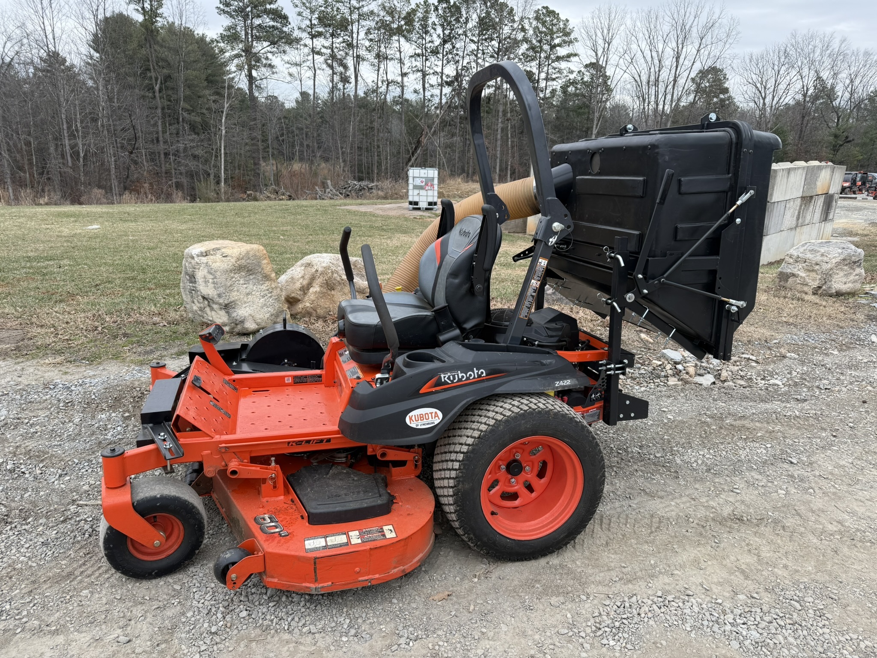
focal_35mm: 24
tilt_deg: -15.8
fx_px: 608
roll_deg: -0.8
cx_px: 438
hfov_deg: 71.6
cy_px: 329
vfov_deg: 56.8
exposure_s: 1/180
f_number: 1.78
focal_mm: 6.76
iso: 64
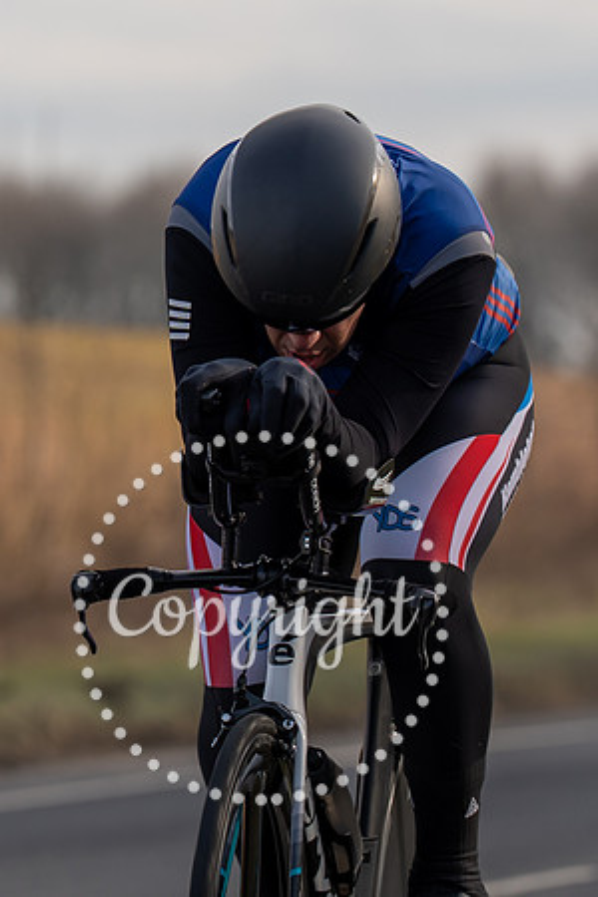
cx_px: 215
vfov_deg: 3.9
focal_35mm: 533
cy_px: 360
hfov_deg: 2.6
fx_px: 13268
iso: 160
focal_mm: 170
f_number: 4
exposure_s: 1/800
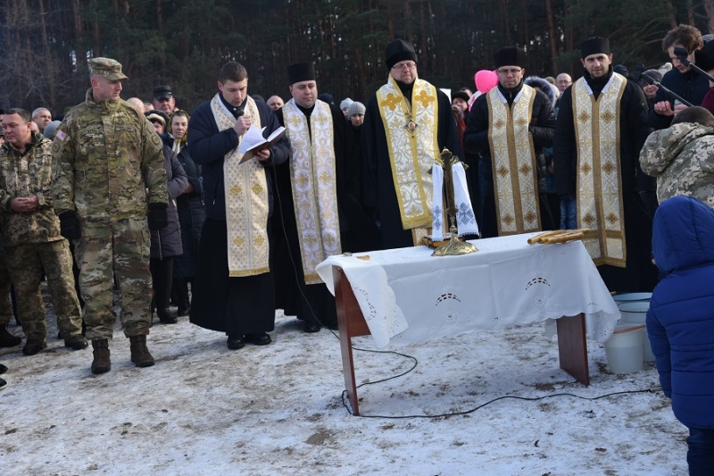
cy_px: 238
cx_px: 357
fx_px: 1091
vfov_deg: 24.6
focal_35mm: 55
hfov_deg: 36.3
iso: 320
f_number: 8
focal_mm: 55
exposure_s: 1/250
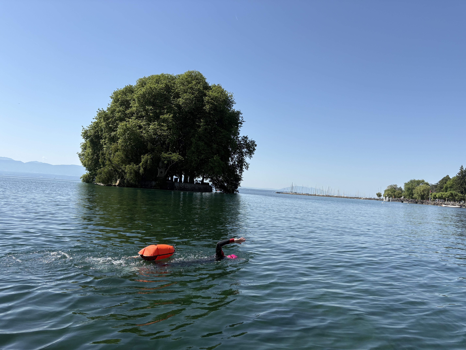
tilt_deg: +1.8
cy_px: 175
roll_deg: -3.3
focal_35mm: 26
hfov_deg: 67.3
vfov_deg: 53.1
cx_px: 233
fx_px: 350
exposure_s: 1/3623
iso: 50
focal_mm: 5.96
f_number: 1.6
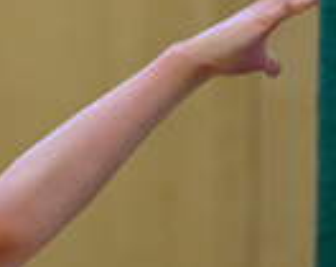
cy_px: -113
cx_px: -394
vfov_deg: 1.6
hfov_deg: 2.0
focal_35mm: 967
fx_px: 9595
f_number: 3.2
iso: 4000
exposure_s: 1/1000
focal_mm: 200
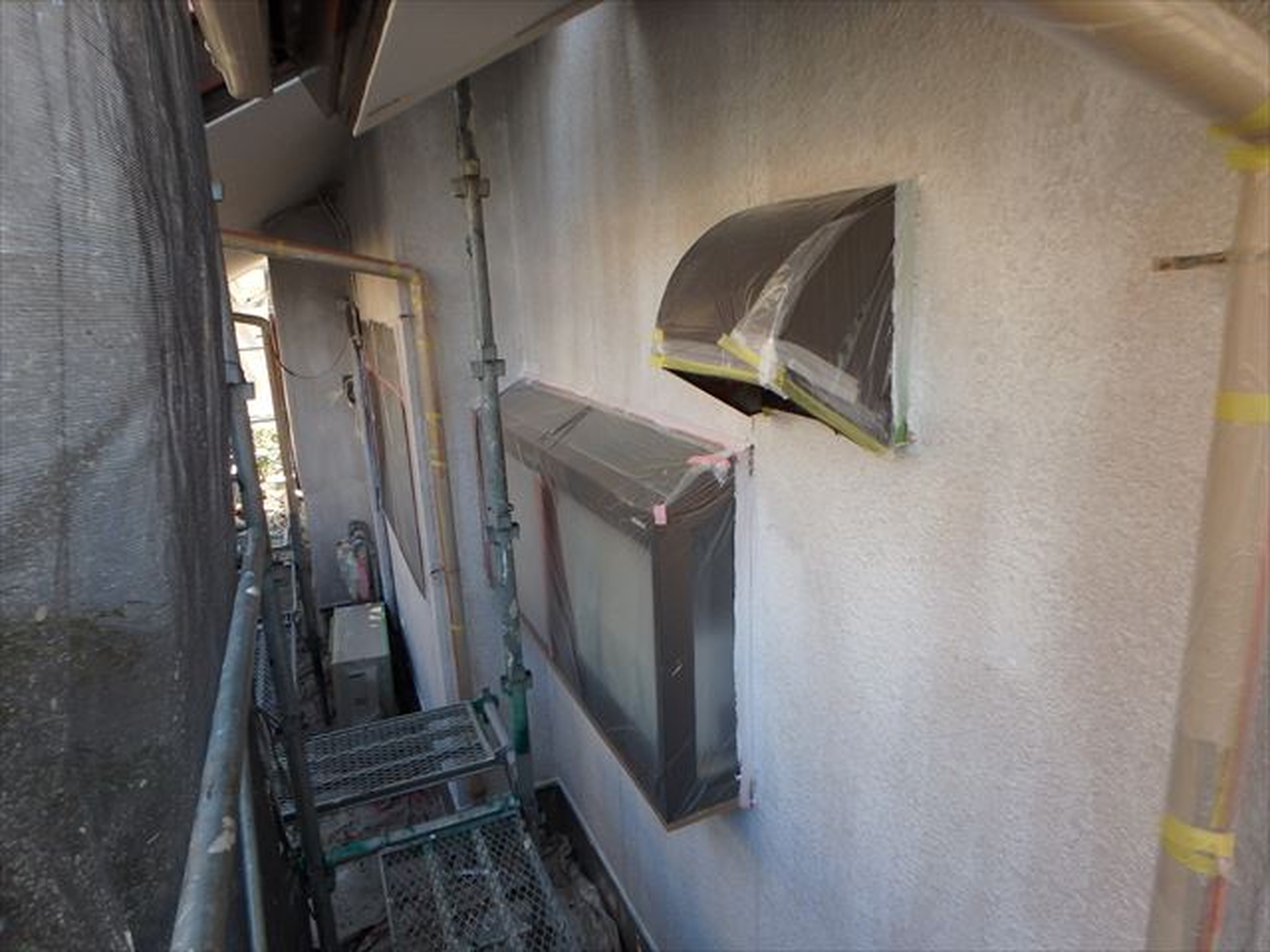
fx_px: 770
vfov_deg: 63.4
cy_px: 476
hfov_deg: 79.0
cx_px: 635
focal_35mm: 21
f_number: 3.5
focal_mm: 3.7
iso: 200
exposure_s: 1/50
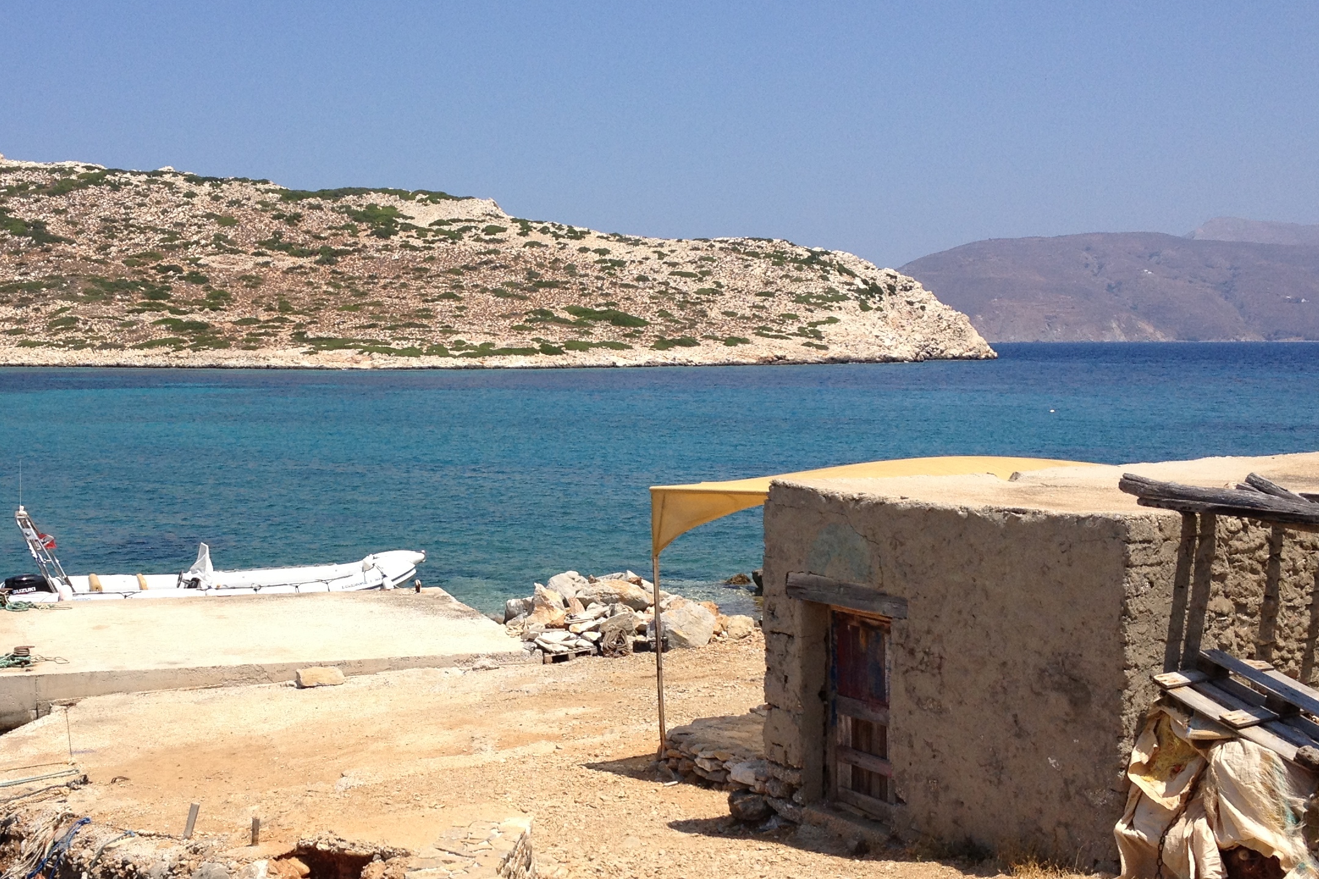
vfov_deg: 24.6
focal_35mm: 55
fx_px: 2015
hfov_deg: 36.1
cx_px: 518
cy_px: 543
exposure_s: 1/2123
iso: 50
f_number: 2.4
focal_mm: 4.28
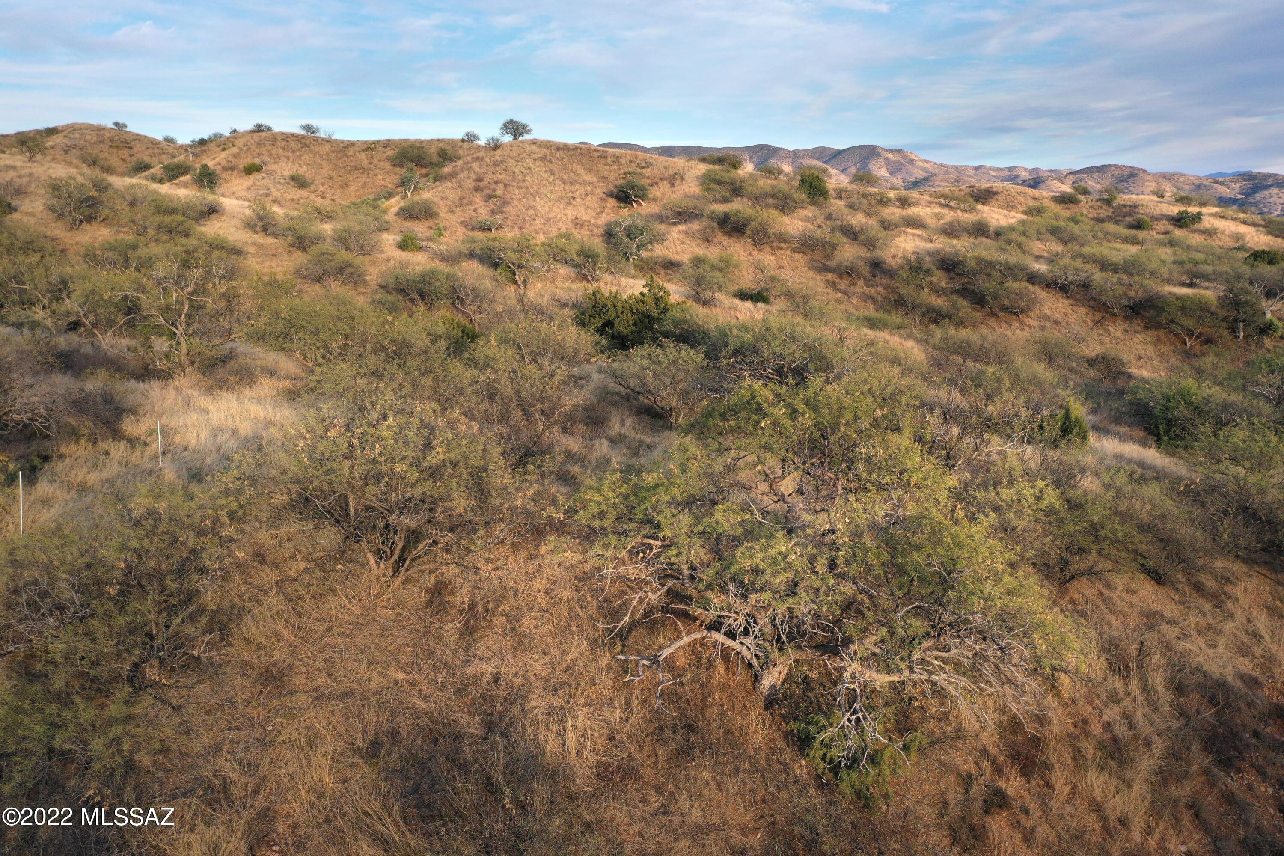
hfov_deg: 65.5
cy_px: 428
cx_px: 642
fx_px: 999
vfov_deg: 46.4
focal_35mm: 28
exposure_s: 1/320
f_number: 4.5
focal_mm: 10.26
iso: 100
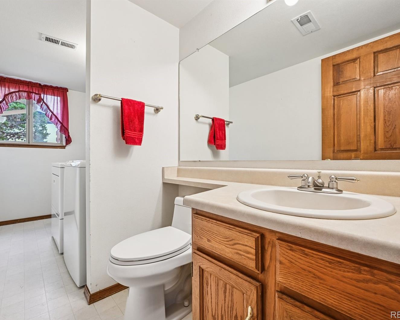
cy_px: 160
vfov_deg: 77.0
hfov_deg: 89.6
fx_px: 201
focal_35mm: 17
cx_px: 198
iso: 800
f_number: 11
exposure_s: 1/6
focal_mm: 15
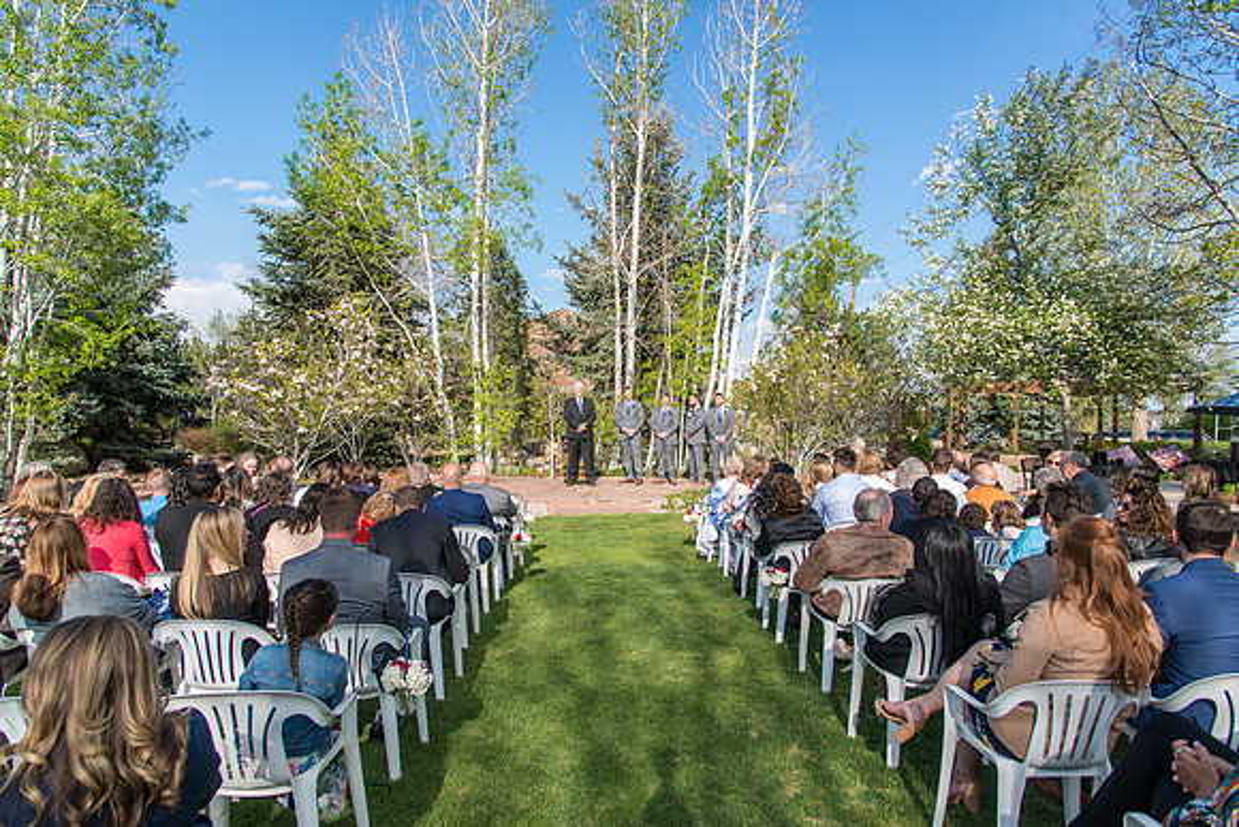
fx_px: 826
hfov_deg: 73.7
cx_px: 620
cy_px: 414
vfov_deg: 53.2
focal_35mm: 24
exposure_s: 1/200
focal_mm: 24
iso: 64
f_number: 6.3
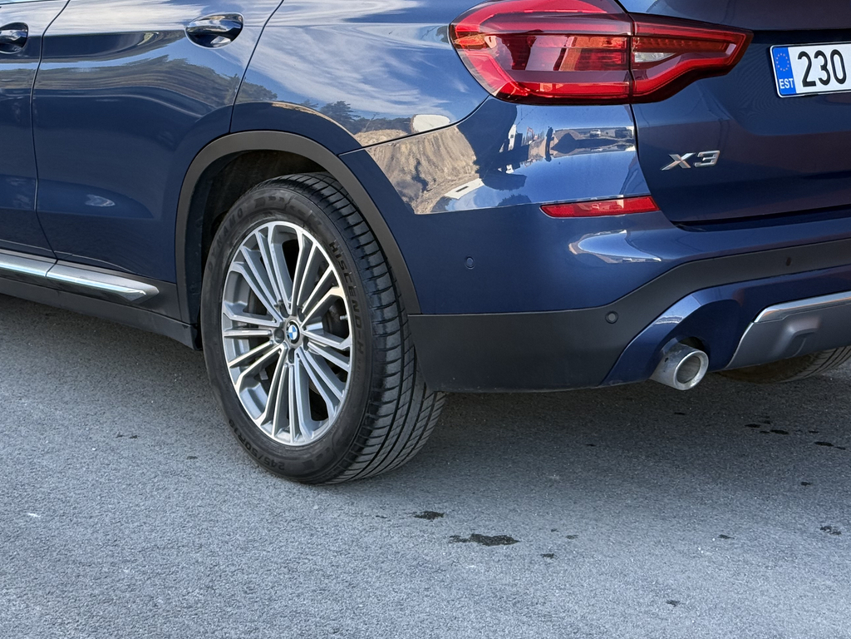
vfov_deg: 19.5
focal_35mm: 75
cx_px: 396
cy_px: 169
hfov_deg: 26.0
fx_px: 1844
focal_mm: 6.76
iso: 80
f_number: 1.78
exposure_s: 1/411
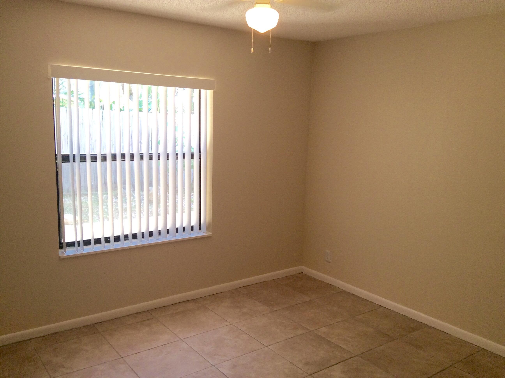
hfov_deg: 56.9
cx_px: 252
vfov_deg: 44.1
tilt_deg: -8.1
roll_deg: +0.5
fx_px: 466
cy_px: 189
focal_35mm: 32
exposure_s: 1/60
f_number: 2.4
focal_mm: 3.3
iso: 40
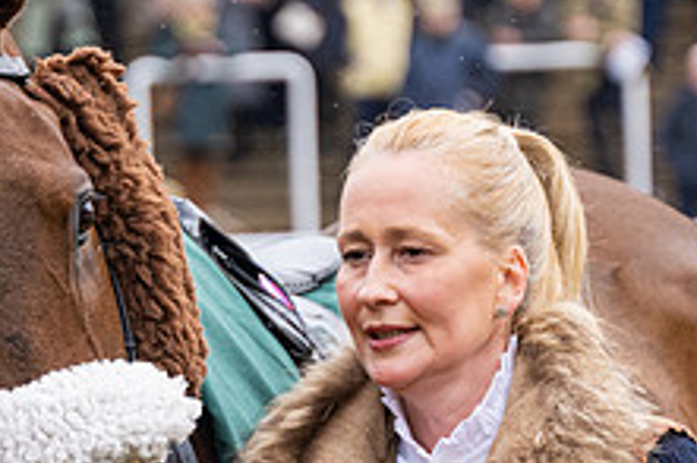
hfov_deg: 5.1
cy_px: 435
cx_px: 88
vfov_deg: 3.4
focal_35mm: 404
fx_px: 7816
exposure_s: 1/1600
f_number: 4
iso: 800
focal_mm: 103
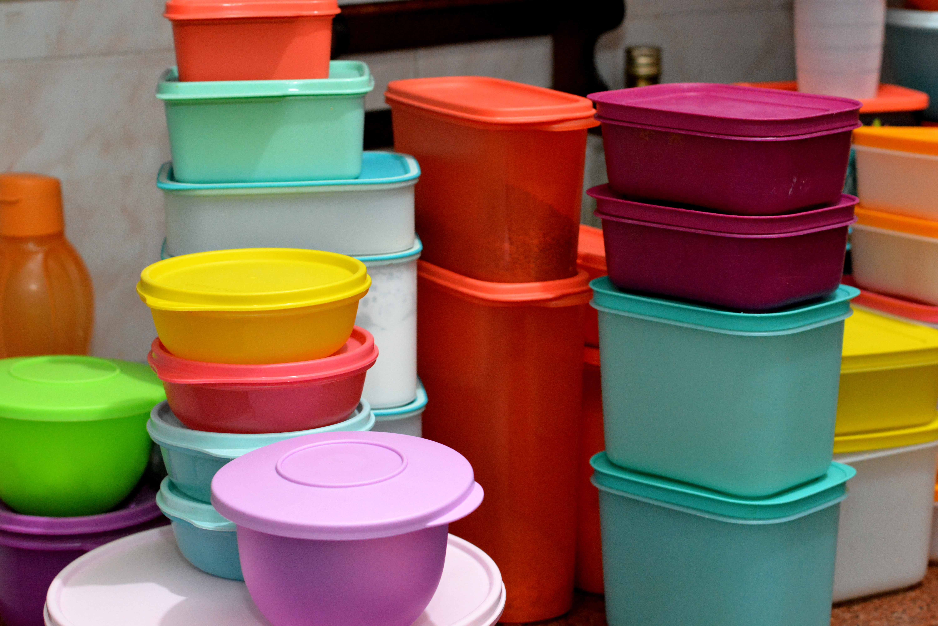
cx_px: 469
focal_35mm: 75
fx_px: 1954
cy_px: 313
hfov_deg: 27.0
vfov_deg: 18.2
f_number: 4
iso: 3200
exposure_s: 1/60
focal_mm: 50
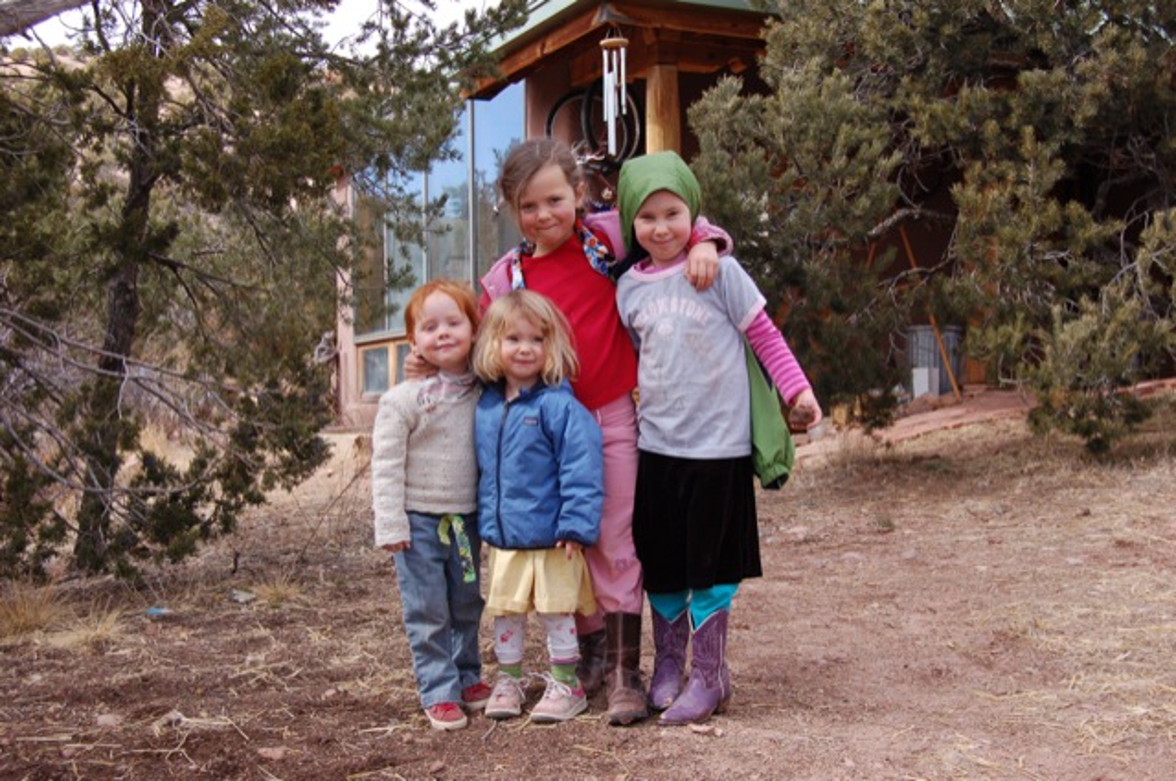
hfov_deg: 43.7
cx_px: 588
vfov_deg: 29.8
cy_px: 390
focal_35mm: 45
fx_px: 1468
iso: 400
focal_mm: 30
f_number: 7.1
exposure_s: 1/200
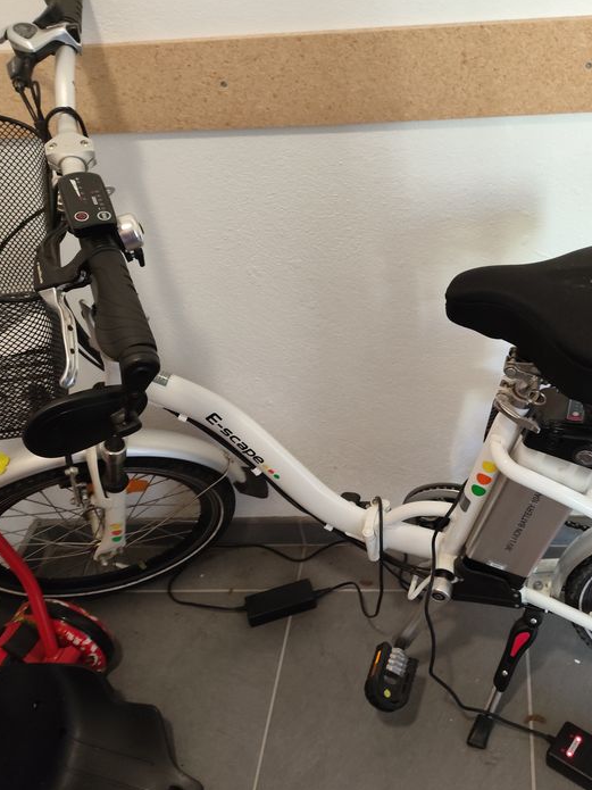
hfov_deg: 39.0
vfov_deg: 51.3
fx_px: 821
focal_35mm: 36
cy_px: 420
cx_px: 415
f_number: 1.79
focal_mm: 4.71
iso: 400
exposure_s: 1/33.3
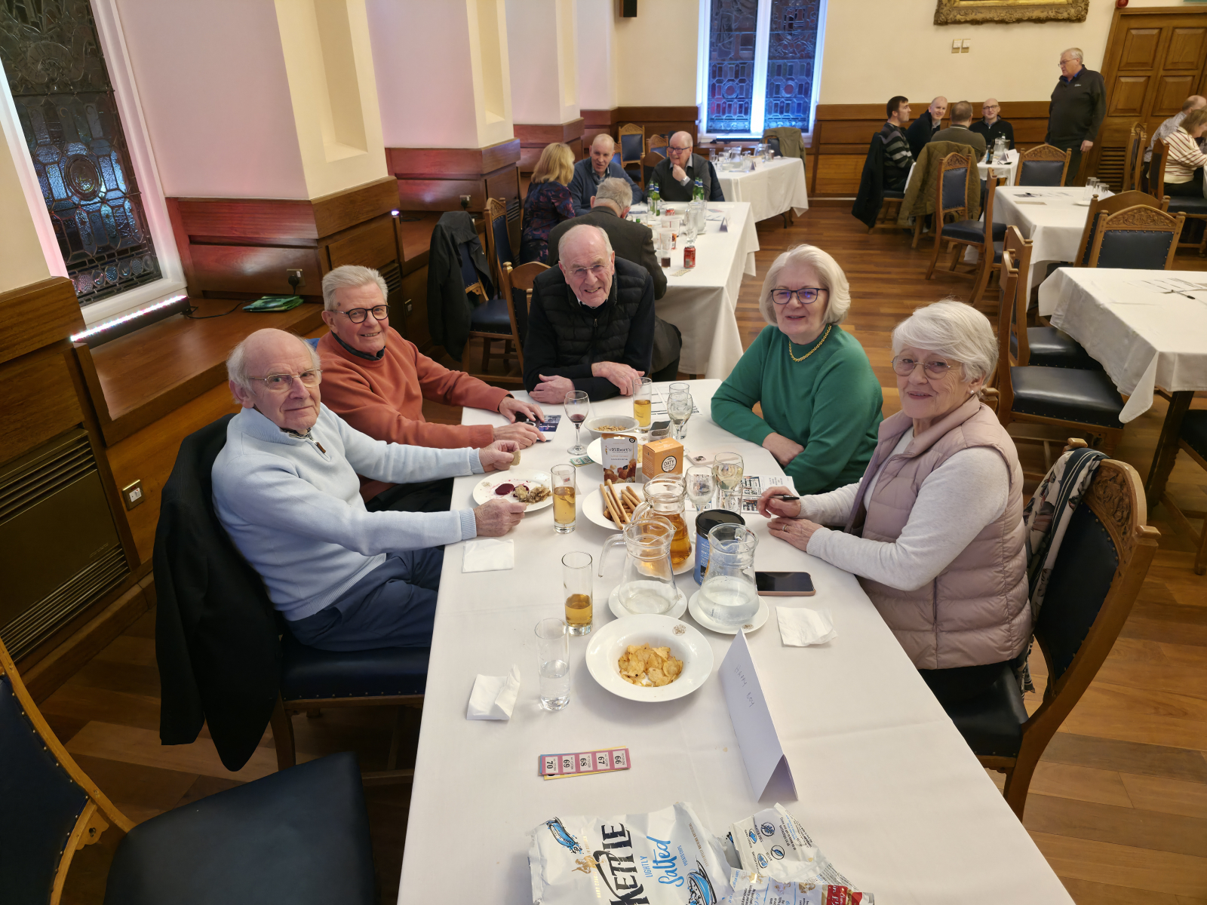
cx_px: 604
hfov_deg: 73.9
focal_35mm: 23
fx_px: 802
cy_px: 452
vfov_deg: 58.9
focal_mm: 6.3
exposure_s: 1/50
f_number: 1.7
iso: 320
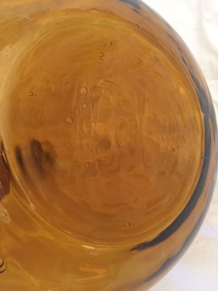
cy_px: 146
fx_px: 244
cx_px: 109
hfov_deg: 48.2
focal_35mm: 29
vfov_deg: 61.7
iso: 320
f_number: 2.2
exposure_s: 1/17
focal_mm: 4.15
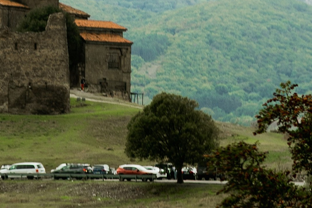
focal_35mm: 429
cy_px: -93
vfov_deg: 3.2
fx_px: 3719
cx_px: -47
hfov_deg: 4.8
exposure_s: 1/160
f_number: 3.5
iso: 100
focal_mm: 75
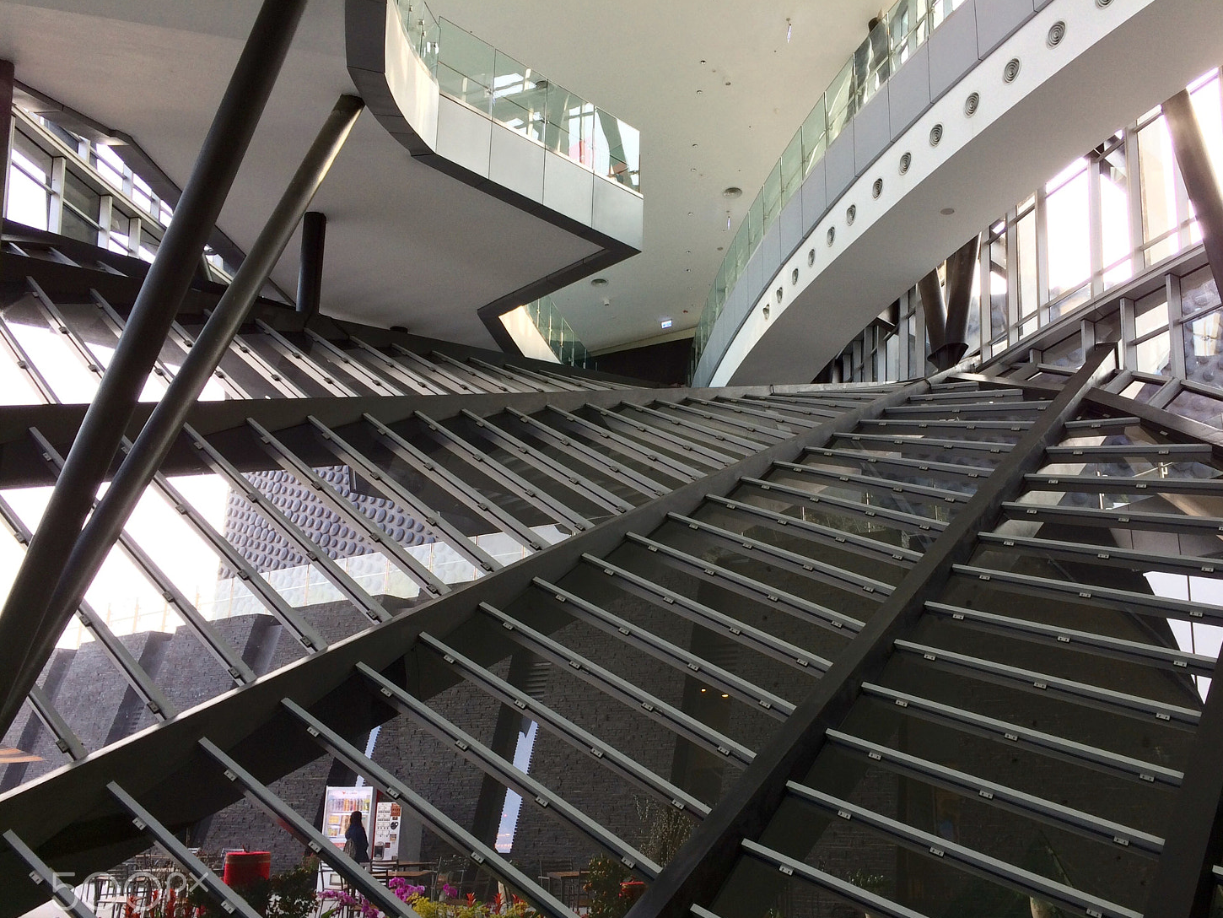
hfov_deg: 56.7
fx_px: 1131
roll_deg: -0.8
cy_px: 496
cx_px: 674
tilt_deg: +13.5
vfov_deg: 44.1
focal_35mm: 32
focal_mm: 4.15
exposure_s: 1/60
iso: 40
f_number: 2.2
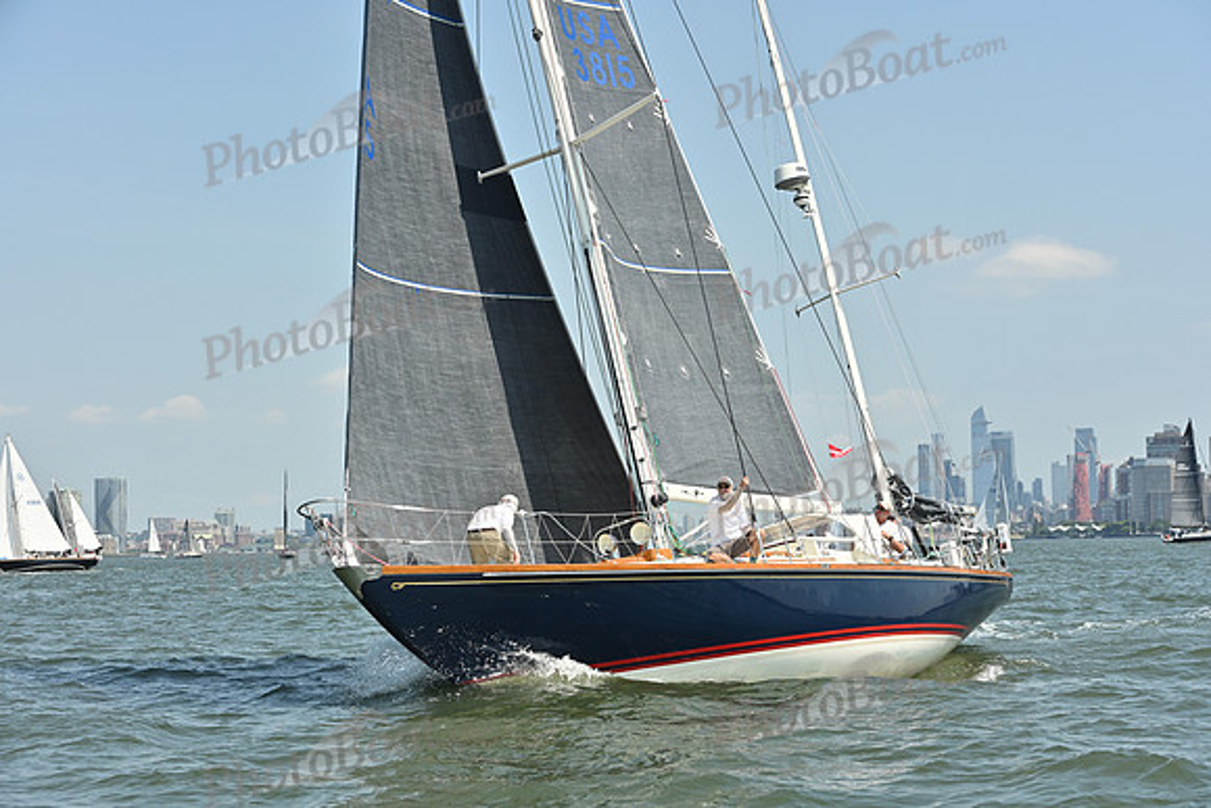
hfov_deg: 28.8
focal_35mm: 70
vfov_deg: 19.5
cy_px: 404
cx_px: 606
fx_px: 2355
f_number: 7.1
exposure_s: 1/1250
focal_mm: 70
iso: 320
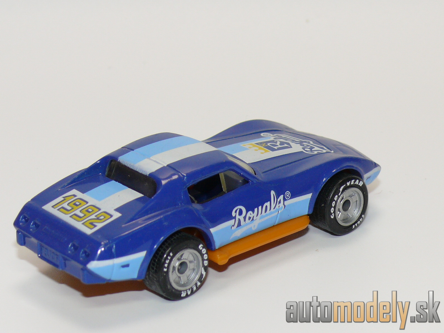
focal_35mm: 128
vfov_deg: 11.6
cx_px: 222
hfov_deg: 15.4
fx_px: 1642
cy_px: 166
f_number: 4
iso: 100
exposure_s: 1/30
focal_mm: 15.2
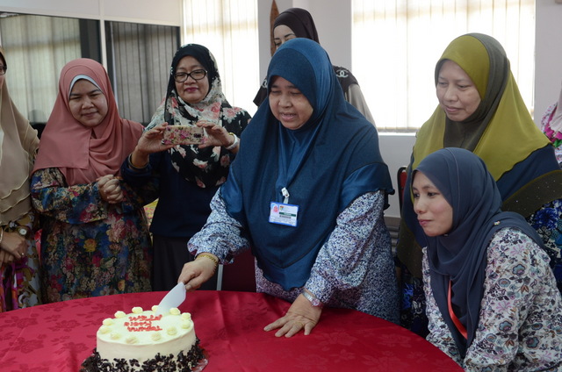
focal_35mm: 42
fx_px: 654
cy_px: 186
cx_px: 281
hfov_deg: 46.5
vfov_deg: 31.8
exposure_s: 1/60
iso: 800
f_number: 4
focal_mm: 28
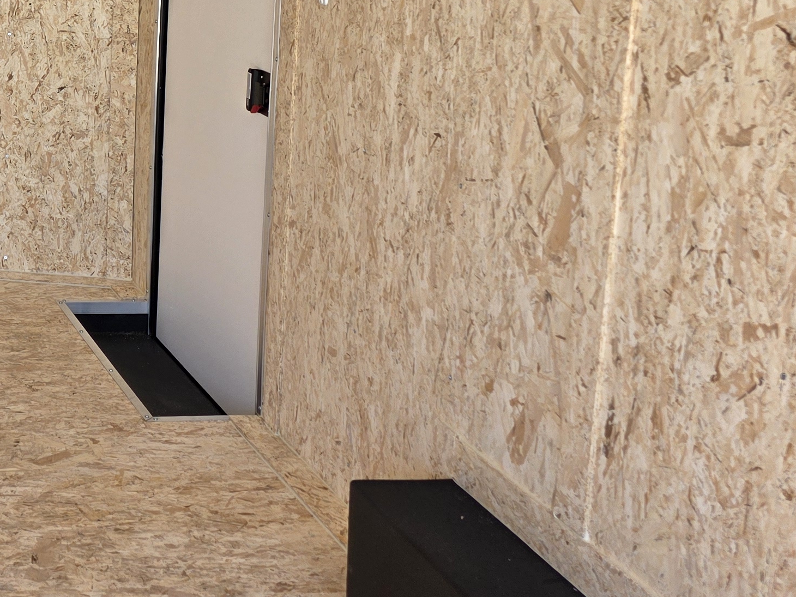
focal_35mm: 63
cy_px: 36
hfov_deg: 26.0
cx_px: -255
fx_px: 1449
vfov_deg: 22.6
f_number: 1.7
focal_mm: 6.3
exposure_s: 1/180
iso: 32
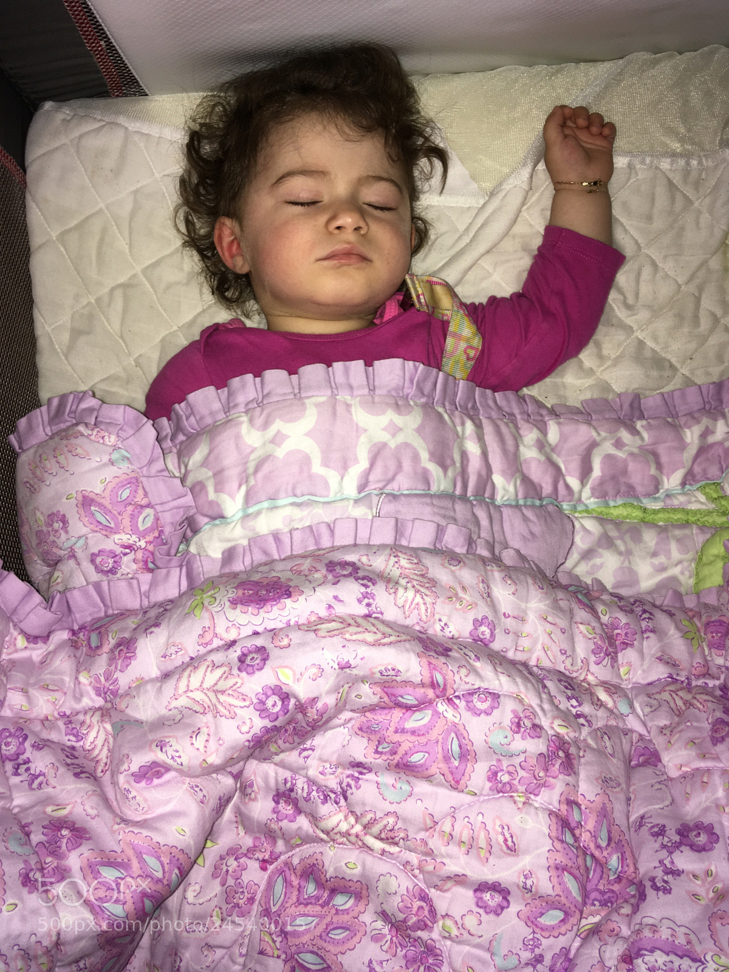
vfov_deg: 61.7
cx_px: 364
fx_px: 814
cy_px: 486
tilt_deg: -83.9
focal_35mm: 29
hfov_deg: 48.2
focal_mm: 4.15
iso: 25
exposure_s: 1/16
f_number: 2.2
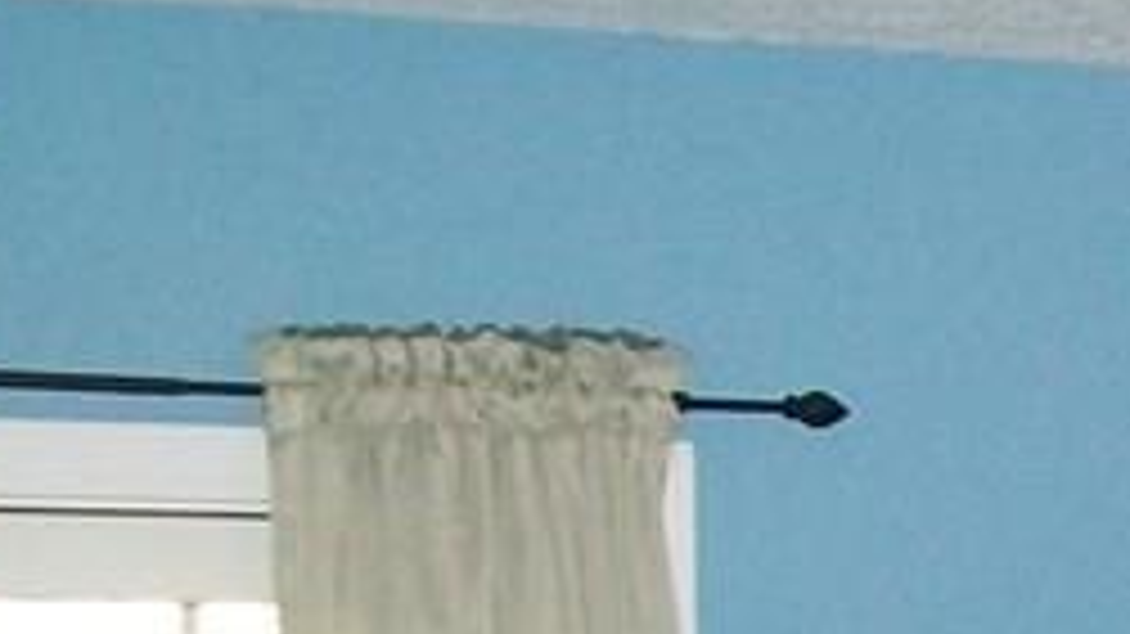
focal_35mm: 160
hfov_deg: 12.3
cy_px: 1178
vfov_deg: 7.3
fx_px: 4793
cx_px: 2026
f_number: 2.7
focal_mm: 6
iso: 160
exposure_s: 1/60
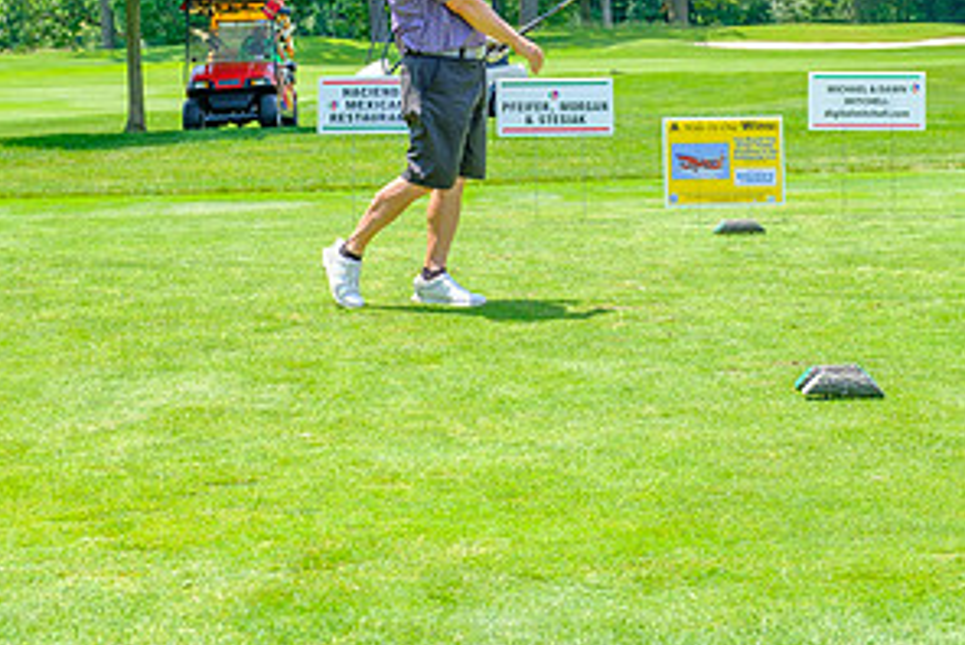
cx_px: 479
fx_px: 2200
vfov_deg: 16.4
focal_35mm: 82
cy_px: 36
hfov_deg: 24.7
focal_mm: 35.8
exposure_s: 1/500
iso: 200
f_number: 5
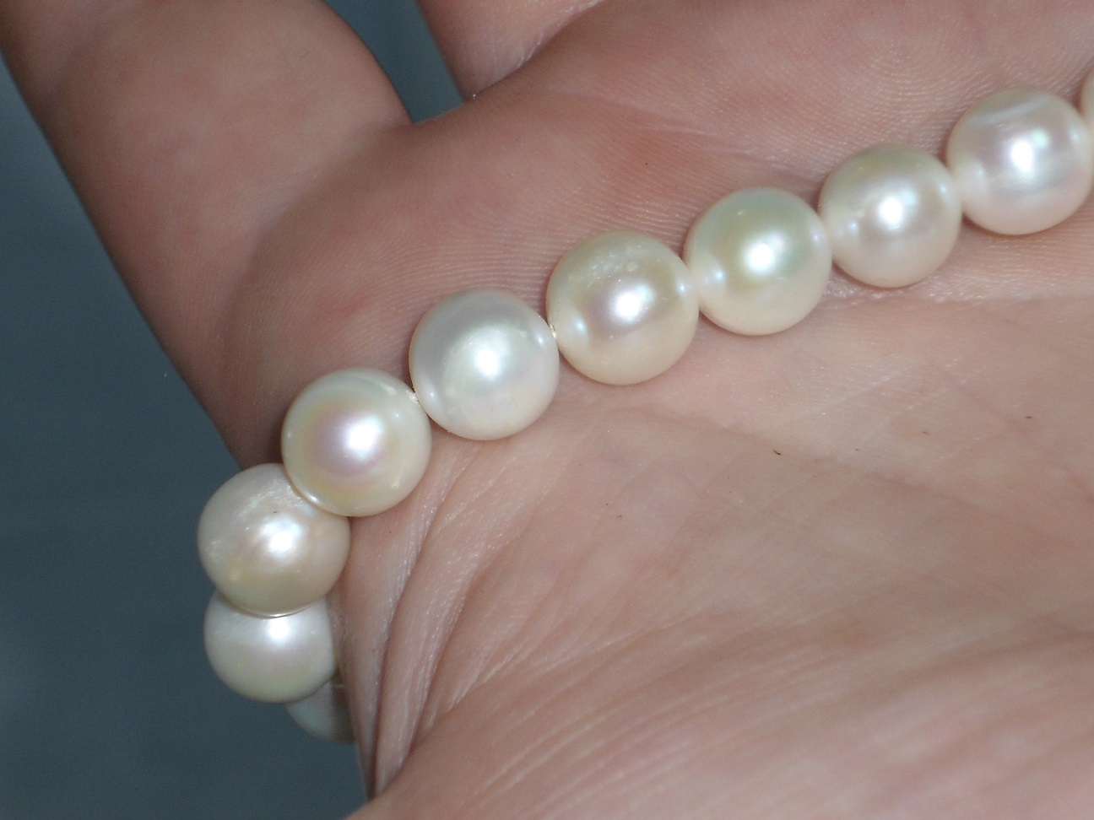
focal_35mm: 105
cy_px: 410
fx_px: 3318
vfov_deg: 14.1
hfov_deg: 18.7
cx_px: 547
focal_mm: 18.8
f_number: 5.9
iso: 80
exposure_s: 1/60
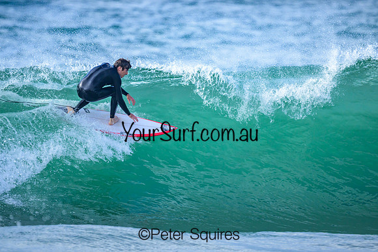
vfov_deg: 1.5
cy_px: 121
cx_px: 169
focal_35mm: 918
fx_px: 9640
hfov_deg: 2.2
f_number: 6.3
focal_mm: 800
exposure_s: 1/2500
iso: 720
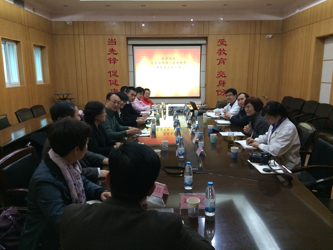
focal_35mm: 29
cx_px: 166
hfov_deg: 61.7
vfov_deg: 48.2
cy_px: 125
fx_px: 279
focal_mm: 4.15
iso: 320
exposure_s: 1/33
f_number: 2.2
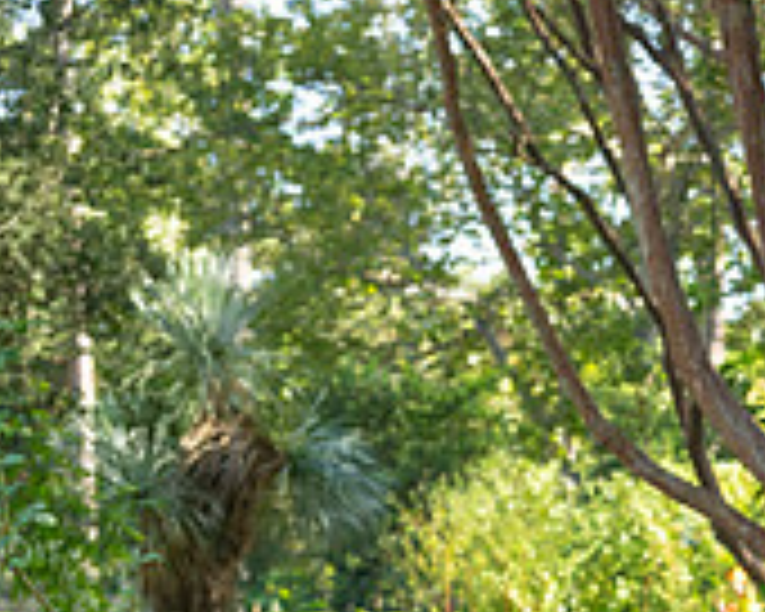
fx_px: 4438
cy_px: 966
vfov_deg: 7.7
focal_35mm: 196
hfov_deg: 9.5
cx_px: 1203
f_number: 5.6
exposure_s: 1/160
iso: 320
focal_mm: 51
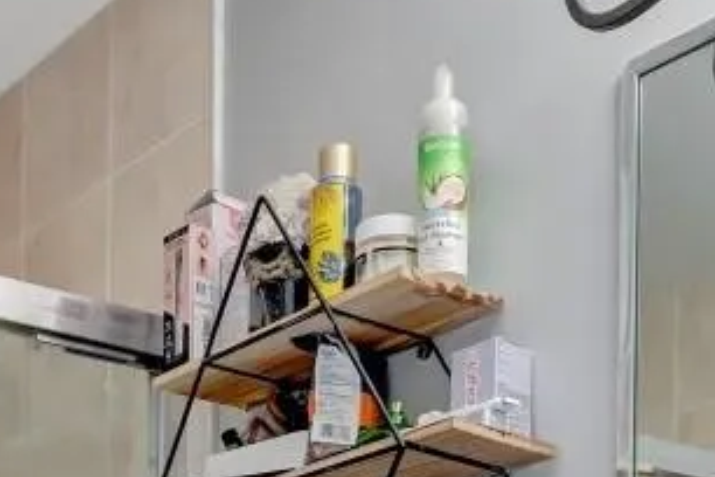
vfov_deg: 16.0
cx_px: 262
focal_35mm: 74
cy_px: 816
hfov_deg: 27.2
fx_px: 1470
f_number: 8
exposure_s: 1/8
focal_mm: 14
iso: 400
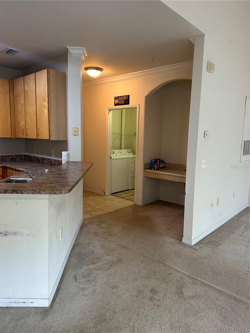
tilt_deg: -6.9
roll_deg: -2.8
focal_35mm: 24
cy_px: 166
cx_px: 125
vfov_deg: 71.6
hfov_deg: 56.8
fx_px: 231
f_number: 1.78
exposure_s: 1/60
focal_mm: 6.86
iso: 320
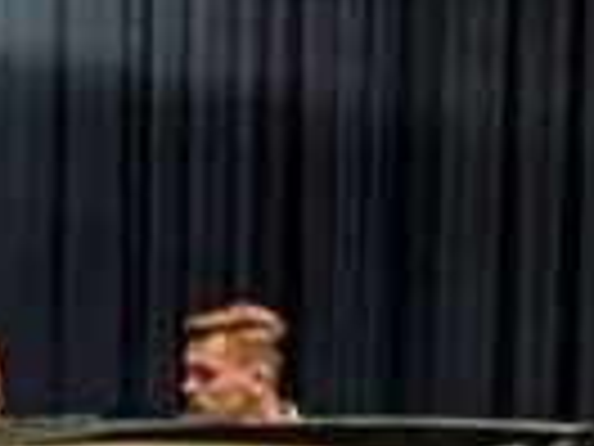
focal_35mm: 164
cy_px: 1034
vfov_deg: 8.4
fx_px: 2814
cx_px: 126
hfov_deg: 12.0
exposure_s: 1/100
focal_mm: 6.9
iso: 169
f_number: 1.68
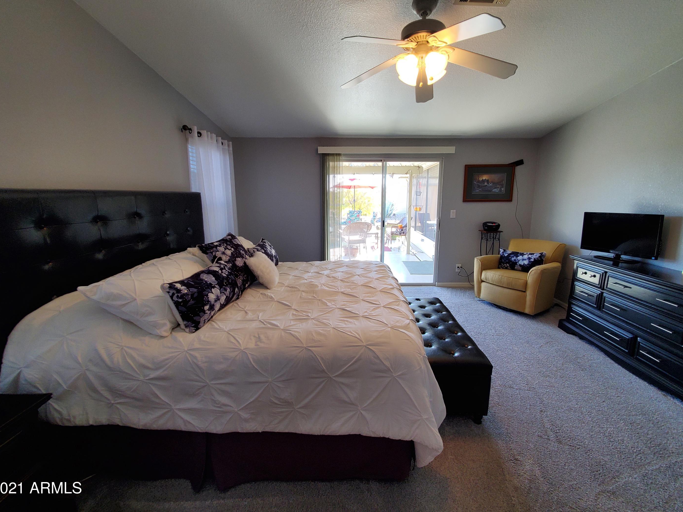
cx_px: 357
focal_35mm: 14
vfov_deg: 85.5
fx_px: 276
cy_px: 237
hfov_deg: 102.0
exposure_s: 1/59
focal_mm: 1.8
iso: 100
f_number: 2.2
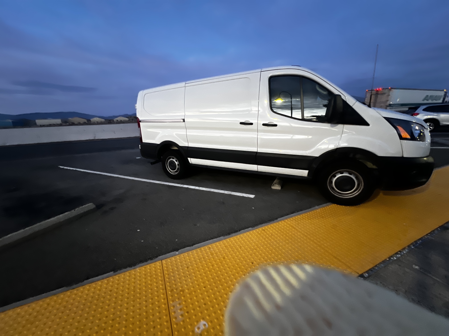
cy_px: 168
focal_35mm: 13
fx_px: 169
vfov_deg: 89.9
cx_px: 224
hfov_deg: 106.2
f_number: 1.8
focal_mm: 1.57
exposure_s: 1/60
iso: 800
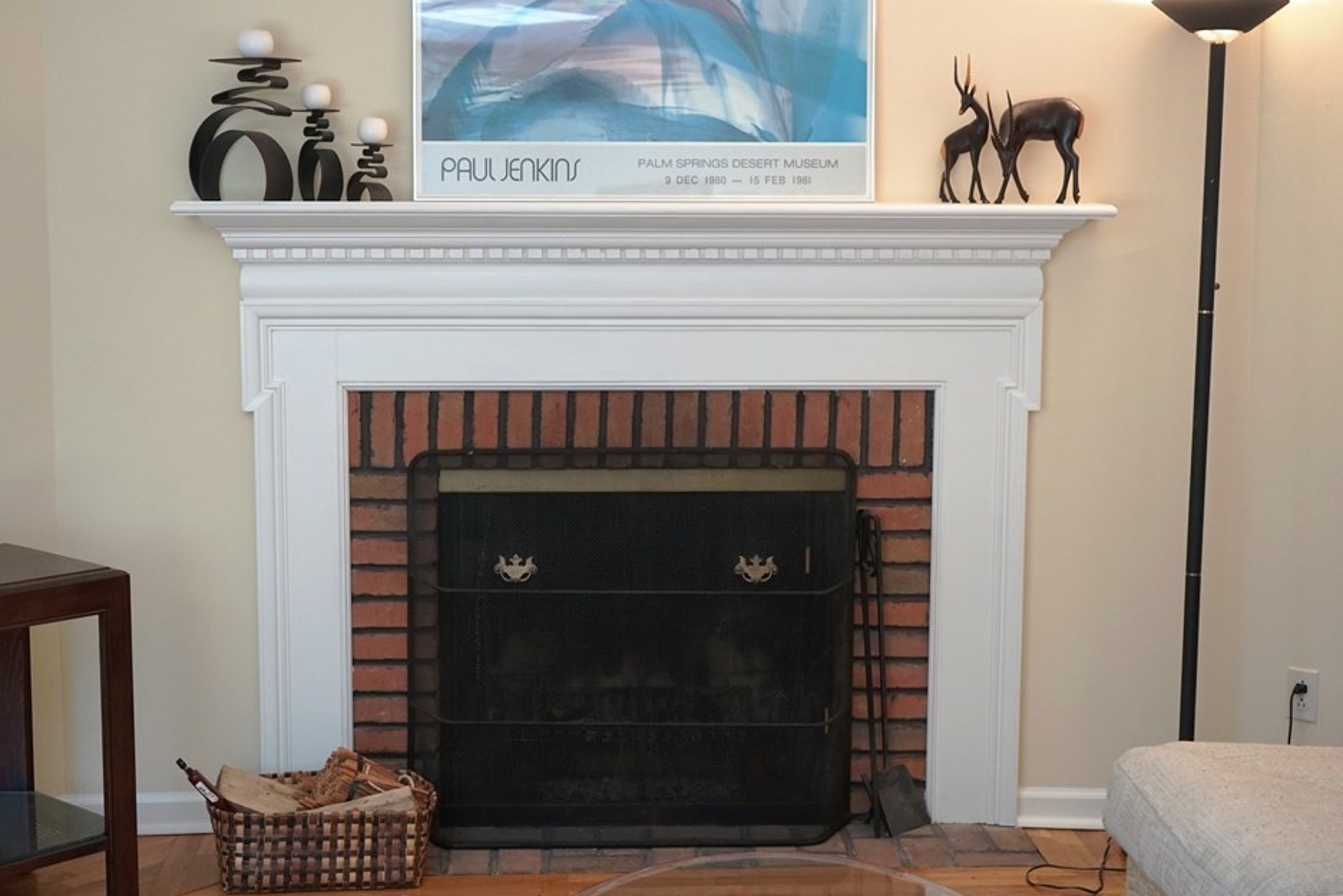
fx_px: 2201
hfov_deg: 33.9
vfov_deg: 23.0
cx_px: 636
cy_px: 455
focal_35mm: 59
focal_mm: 54
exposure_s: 1/160
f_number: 5
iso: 1000
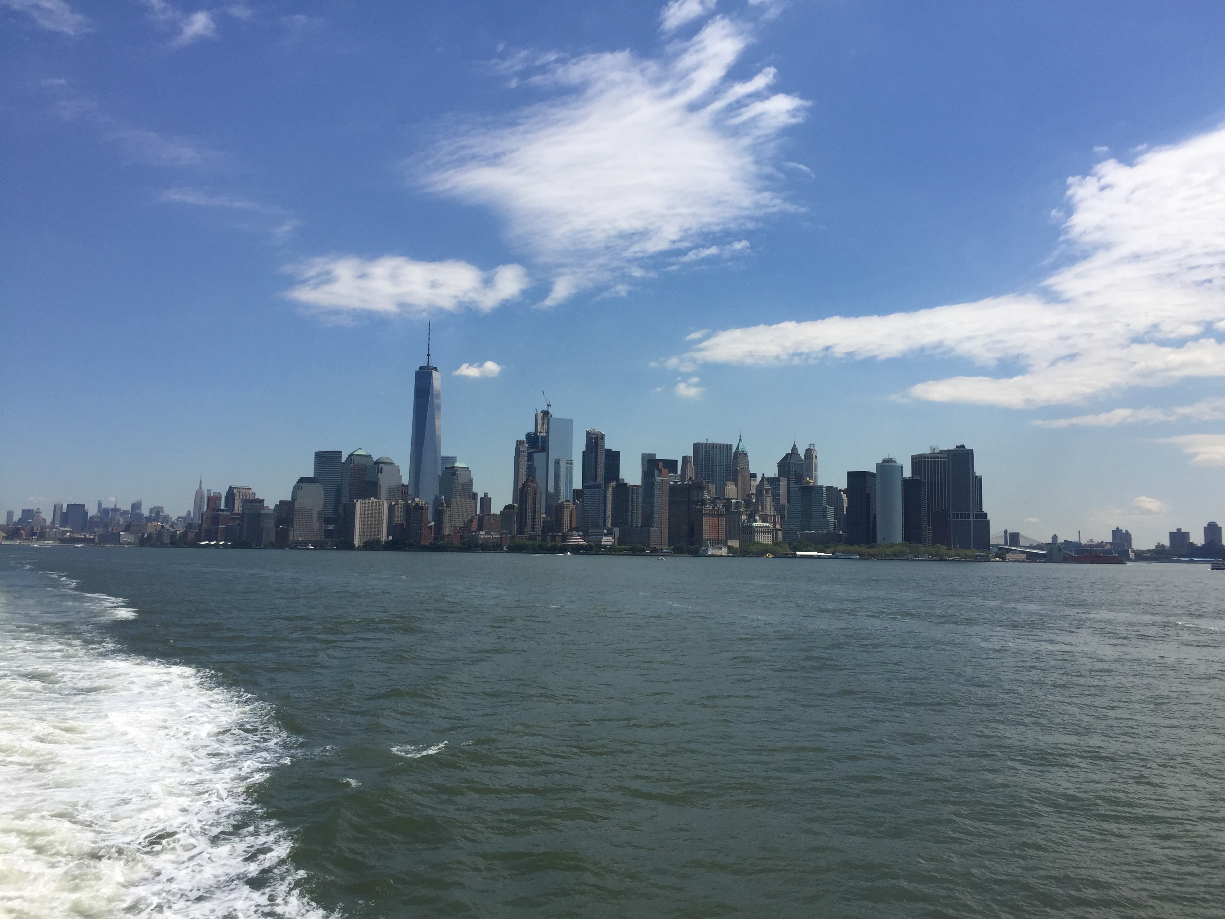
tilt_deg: +7.0
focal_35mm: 29
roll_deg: -1.3
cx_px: 612
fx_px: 1026
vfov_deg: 48.2
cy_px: 460
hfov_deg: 61.7
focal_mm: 4.15
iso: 32
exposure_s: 1/3597
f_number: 2.2
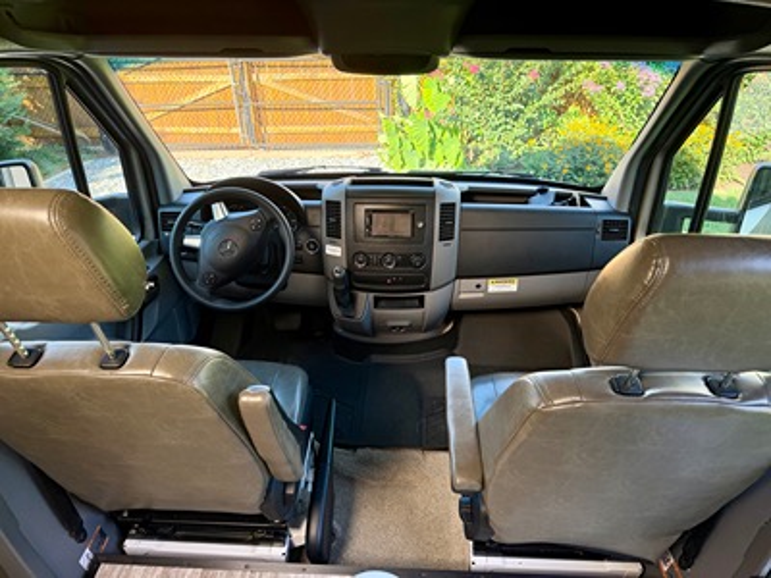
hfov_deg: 71.6
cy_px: 289
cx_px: 386
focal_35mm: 24
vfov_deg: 56.8
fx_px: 535
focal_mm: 6.76
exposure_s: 1/383
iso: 100
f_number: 1.78
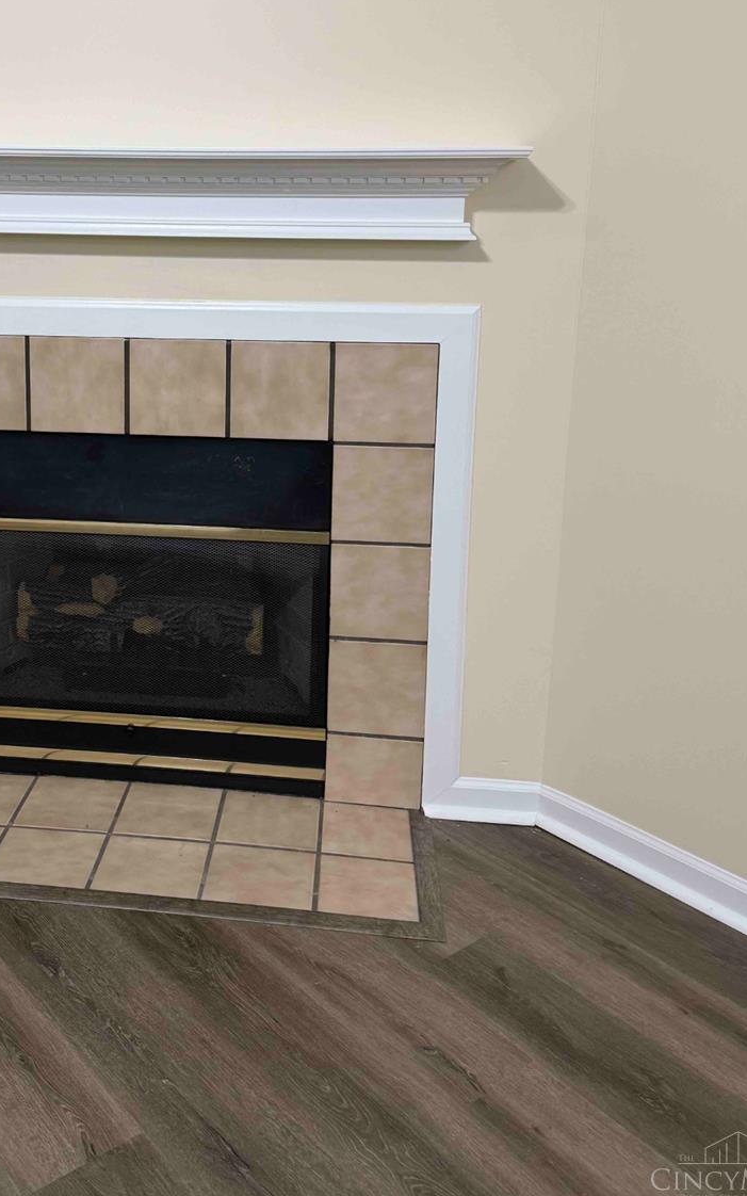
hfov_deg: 36.6
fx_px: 1108
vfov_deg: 55.7
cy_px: 417
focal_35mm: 34
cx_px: 215
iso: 200
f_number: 1.78
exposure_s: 1/60
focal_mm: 6.76
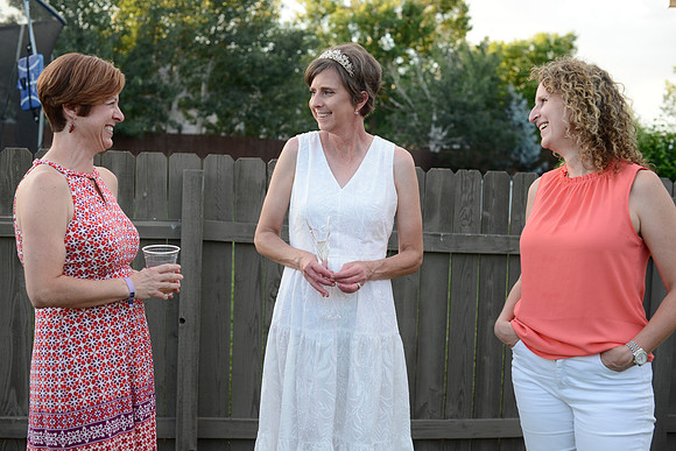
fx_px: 939
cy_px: 226
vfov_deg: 27.0
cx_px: 338
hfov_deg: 39.6
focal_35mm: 50
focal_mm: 50
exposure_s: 1/200
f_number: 4
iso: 400
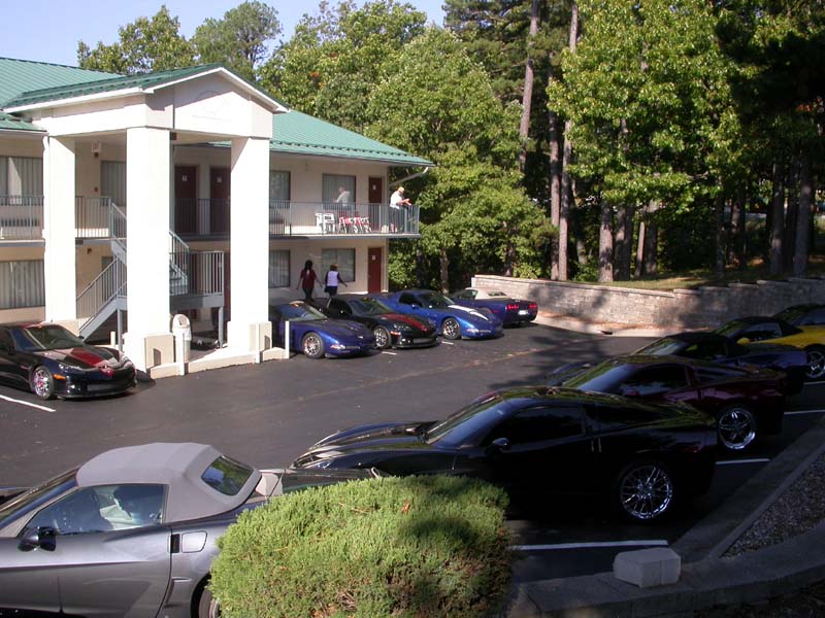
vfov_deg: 37.7
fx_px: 906
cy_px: 309
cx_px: 412
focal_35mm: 38
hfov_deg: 49.0
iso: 100
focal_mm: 7.85
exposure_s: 1/229
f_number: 6.7
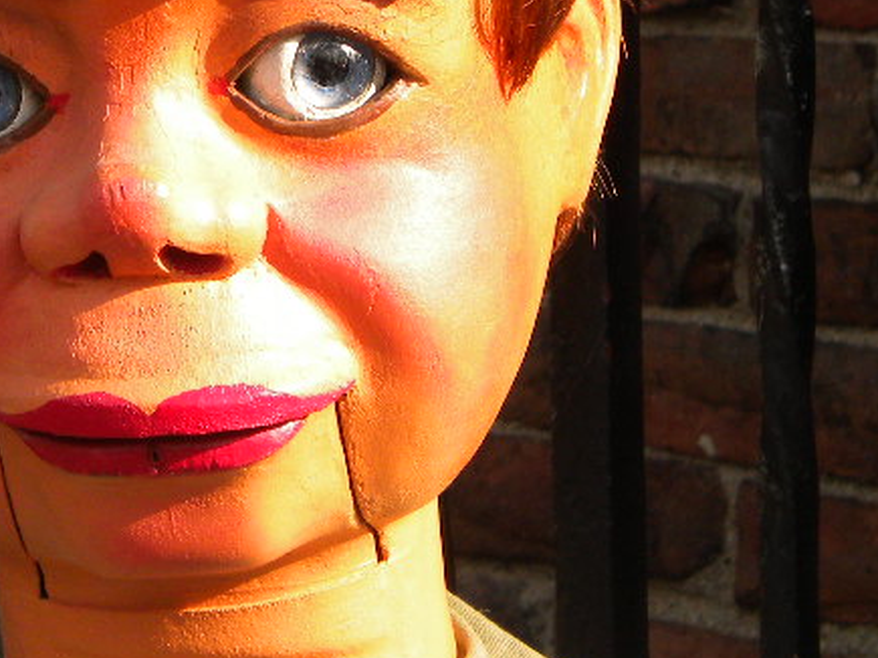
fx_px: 4716
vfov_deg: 8.0
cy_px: 137
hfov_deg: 10.6
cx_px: 121
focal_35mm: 186
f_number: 5.1
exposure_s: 1/424
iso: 136
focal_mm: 14.3
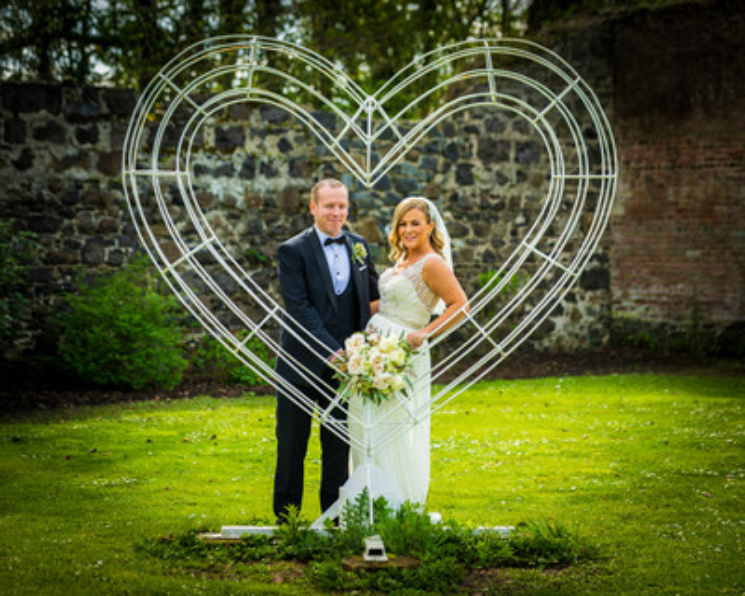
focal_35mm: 101
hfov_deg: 19.0
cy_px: 297
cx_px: 361
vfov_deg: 15.3
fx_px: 2222
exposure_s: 1/400
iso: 100
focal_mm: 86
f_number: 2.8
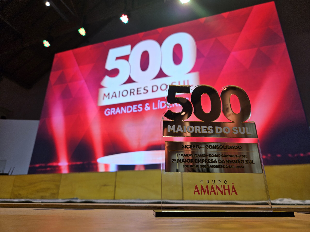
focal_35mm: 23
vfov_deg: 58.9
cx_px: 155
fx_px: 206
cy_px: 116
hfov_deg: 73.9
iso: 25
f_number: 1.8
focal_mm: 5.4
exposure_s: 1/120
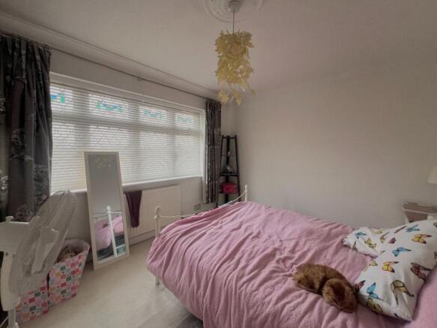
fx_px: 164
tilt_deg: -3.7
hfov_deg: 106.2
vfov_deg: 89.9
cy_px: 164
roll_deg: -0.5
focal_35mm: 13
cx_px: 218
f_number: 1.8
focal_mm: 1.57
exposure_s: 1/99
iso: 125
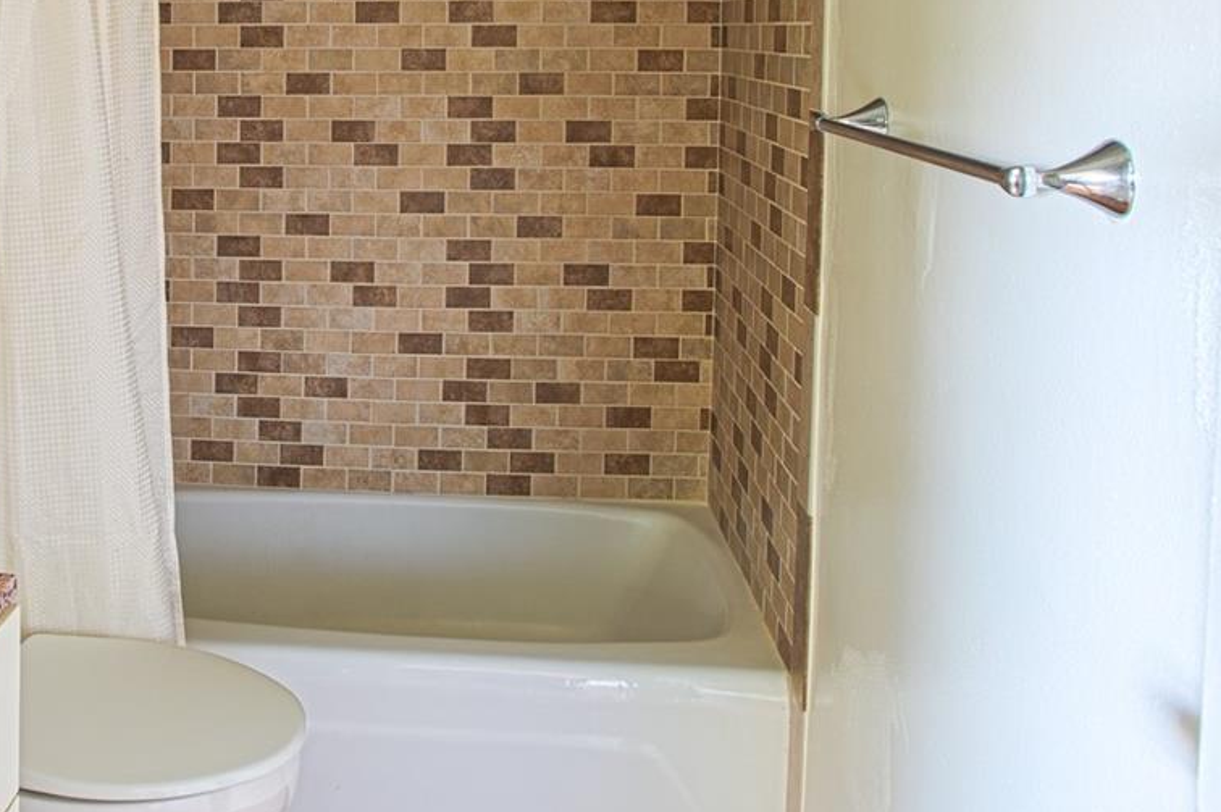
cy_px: 155
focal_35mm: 36
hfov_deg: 48.0
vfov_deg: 35.6
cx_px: 136
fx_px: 1220
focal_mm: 17
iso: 100
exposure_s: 15
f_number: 7.1
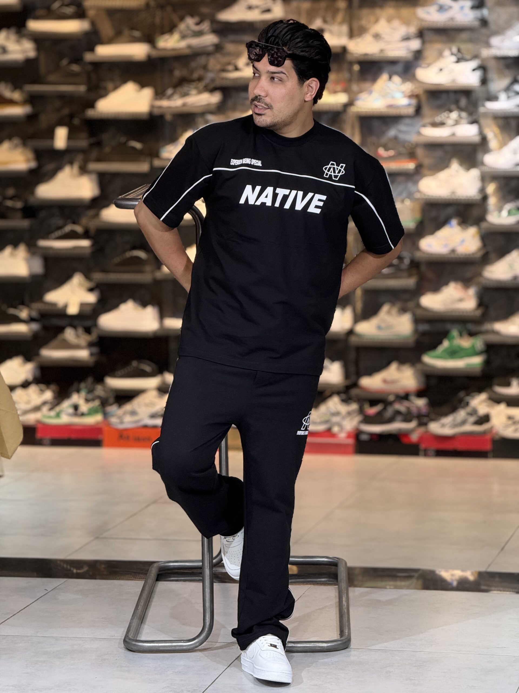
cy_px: 346
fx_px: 2399
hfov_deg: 12.3
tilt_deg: -5.4
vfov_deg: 16.4
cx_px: 260
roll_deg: +0.0
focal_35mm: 120
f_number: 2.8
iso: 200
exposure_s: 1/100
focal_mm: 15.66
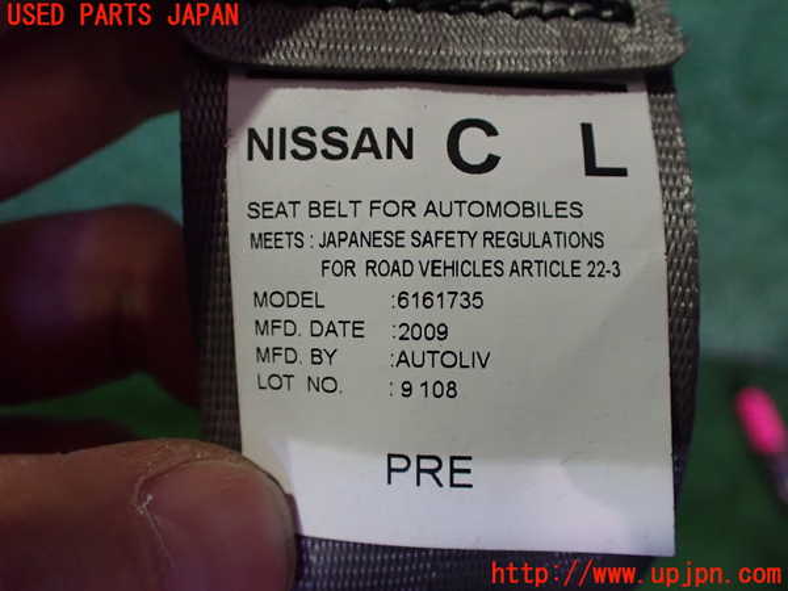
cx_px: 394
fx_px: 683
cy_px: 296
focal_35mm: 30
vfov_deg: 46.8
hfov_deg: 60.0
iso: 800
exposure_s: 1/80
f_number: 2.3
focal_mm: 5.4
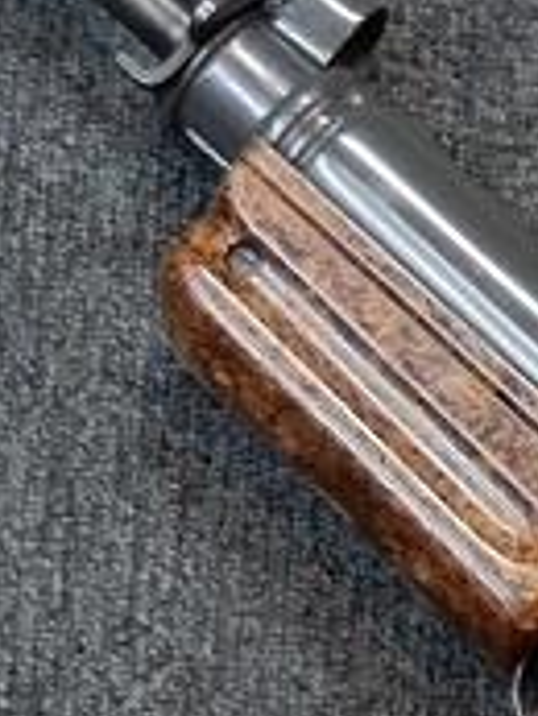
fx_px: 4388
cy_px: 1289
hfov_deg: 6.9
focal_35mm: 212
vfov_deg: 8.9
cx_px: 811
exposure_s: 1/8
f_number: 4.2
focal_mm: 7.6
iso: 450
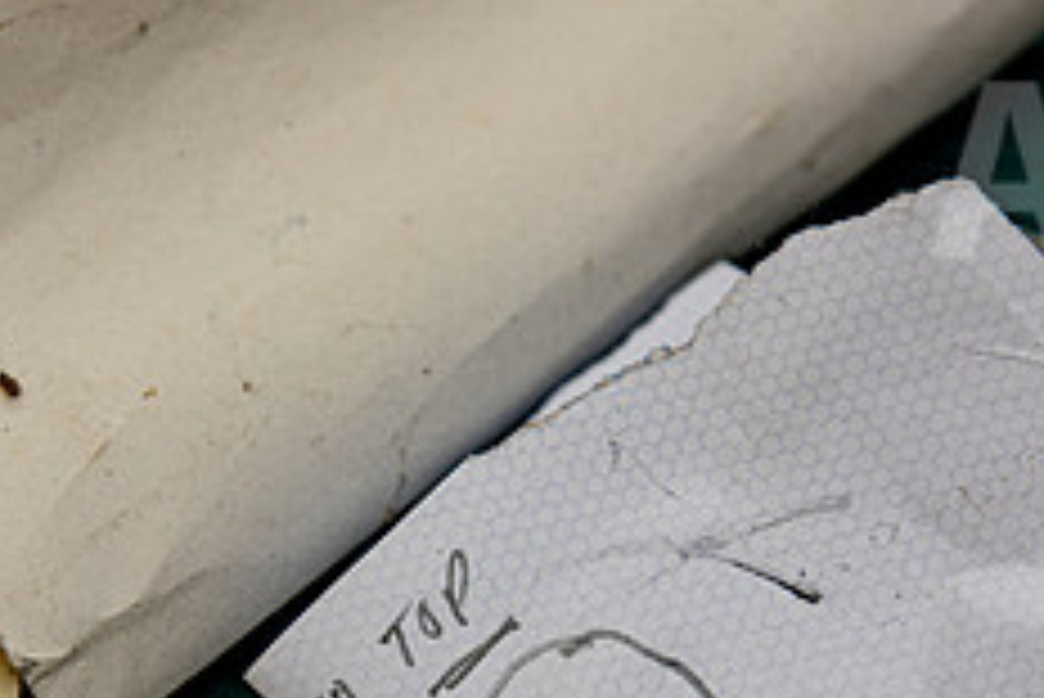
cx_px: 320
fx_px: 5078
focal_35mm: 175
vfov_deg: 7.8
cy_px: 705
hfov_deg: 11.7
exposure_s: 1/15
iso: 64
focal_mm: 70
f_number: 5.6
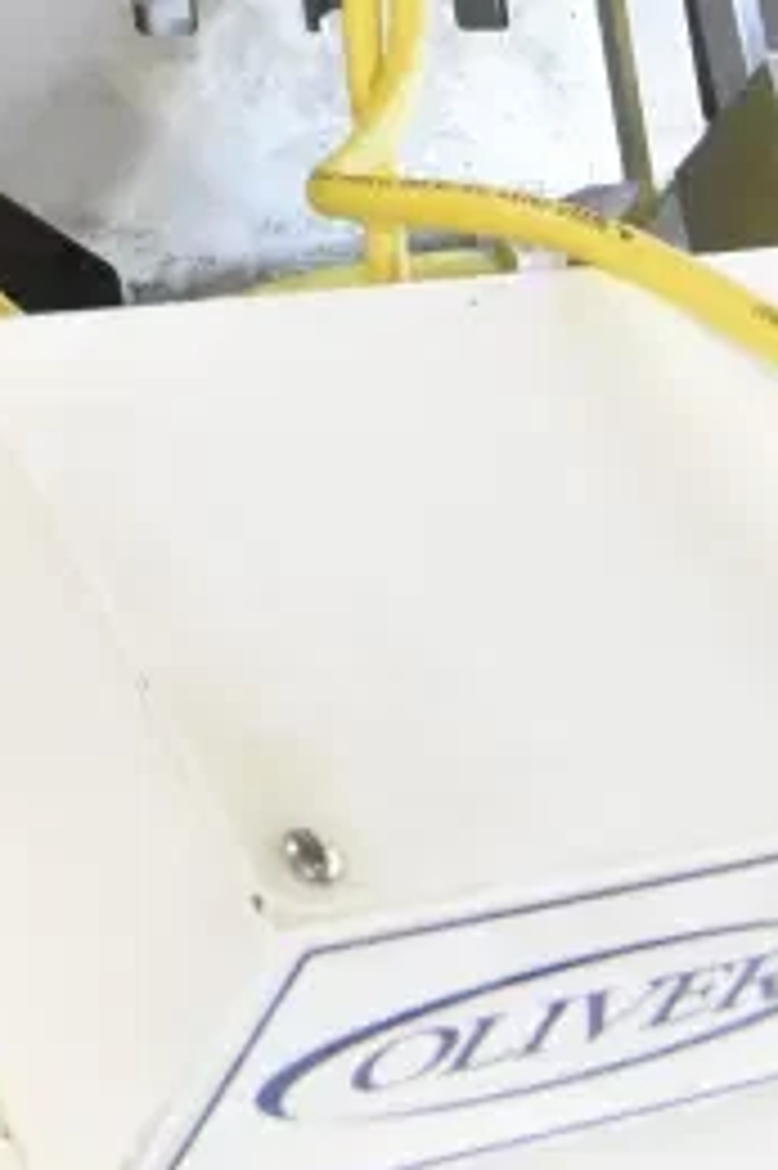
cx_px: -436
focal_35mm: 95
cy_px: -821
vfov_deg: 17.9
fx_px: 3083
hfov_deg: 13.4
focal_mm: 18
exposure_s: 1/200
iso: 6400
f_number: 7.1
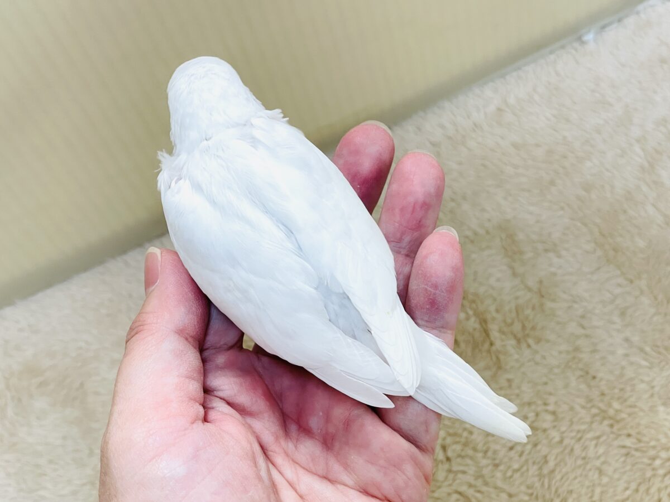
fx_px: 1006
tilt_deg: -59.7
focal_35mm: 52
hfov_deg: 36.8
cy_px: 251
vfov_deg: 28.0
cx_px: 335
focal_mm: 6
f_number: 2
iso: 100
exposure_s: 1/99
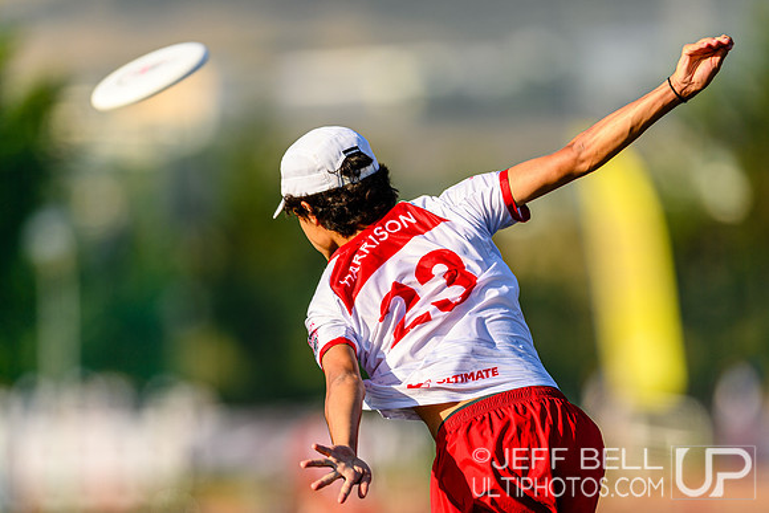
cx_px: 384
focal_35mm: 522
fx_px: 11150
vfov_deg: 2.6
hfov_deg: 3.9
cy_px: 335
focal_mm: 400
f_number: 3.2
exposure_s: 1/1600
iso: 100
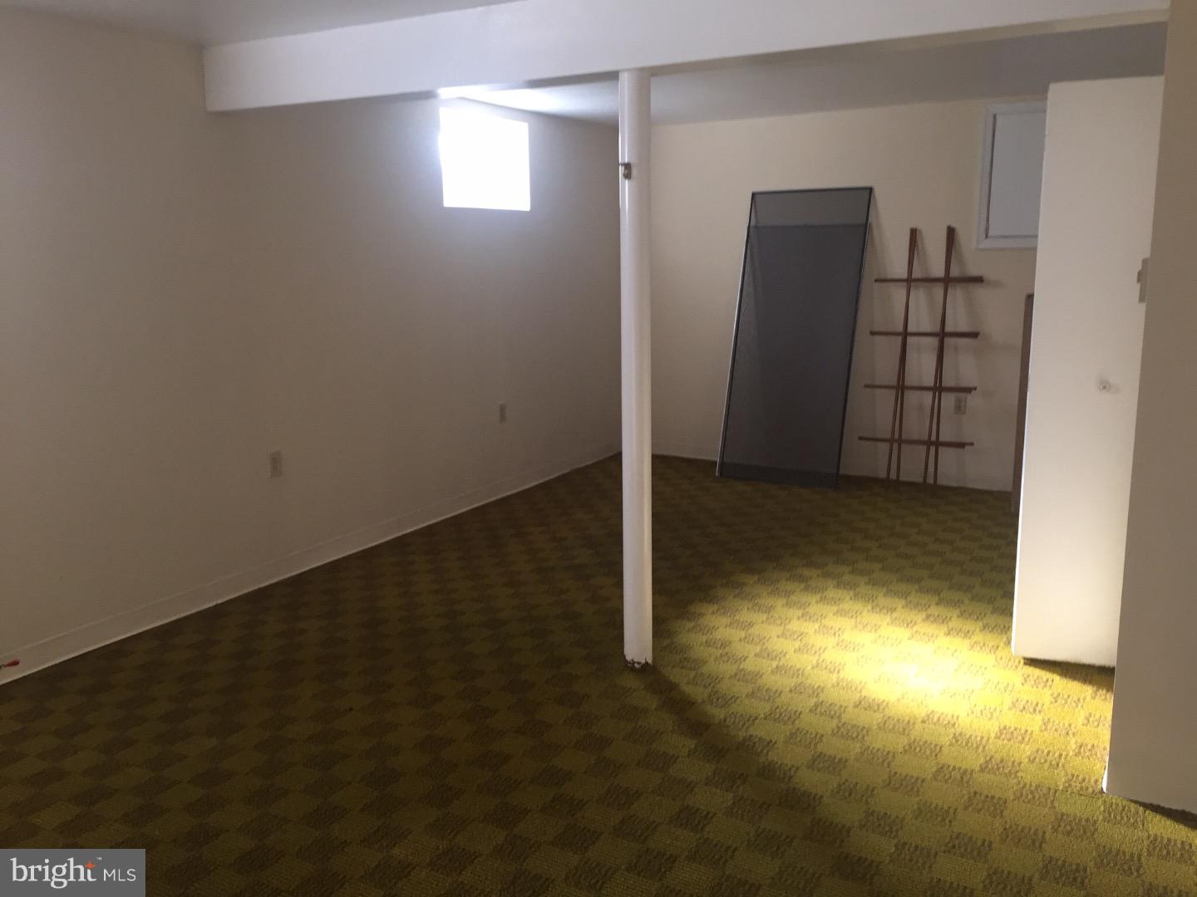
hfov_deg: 61.7
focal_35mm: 29
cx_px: 598
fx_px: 1003
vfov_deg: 48.2
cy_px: 448
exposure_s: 1/30
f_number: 2.2
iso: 80
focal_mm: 4.15
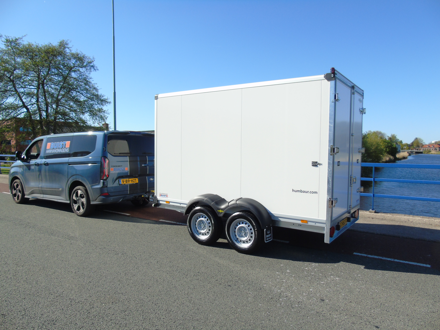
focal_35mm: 25
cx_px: 220
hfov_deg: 69.4
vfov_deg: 54.9
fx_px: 318
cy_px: 165
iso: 80
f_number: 3.4
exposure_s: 1/800
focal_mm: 4.4
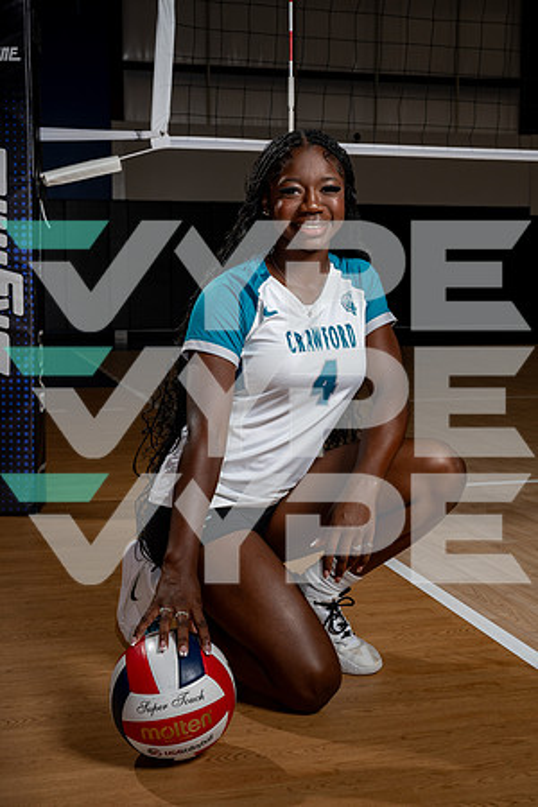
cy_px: 404
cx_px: 269
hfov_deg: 28.6
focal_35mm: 47
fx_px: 1054
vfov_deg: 41.9
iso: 100
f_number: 8
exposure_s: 1/250
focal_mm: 47
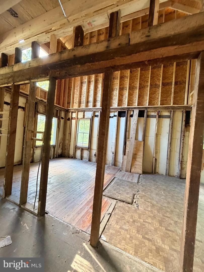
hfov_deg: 85.7
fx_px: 110
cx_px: 102
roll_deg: -5.6
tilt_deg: -0.8
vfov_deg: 102.1
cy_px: 136
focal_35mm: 14
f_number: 2.2
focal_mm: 2.22
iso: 500
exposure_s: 1/60
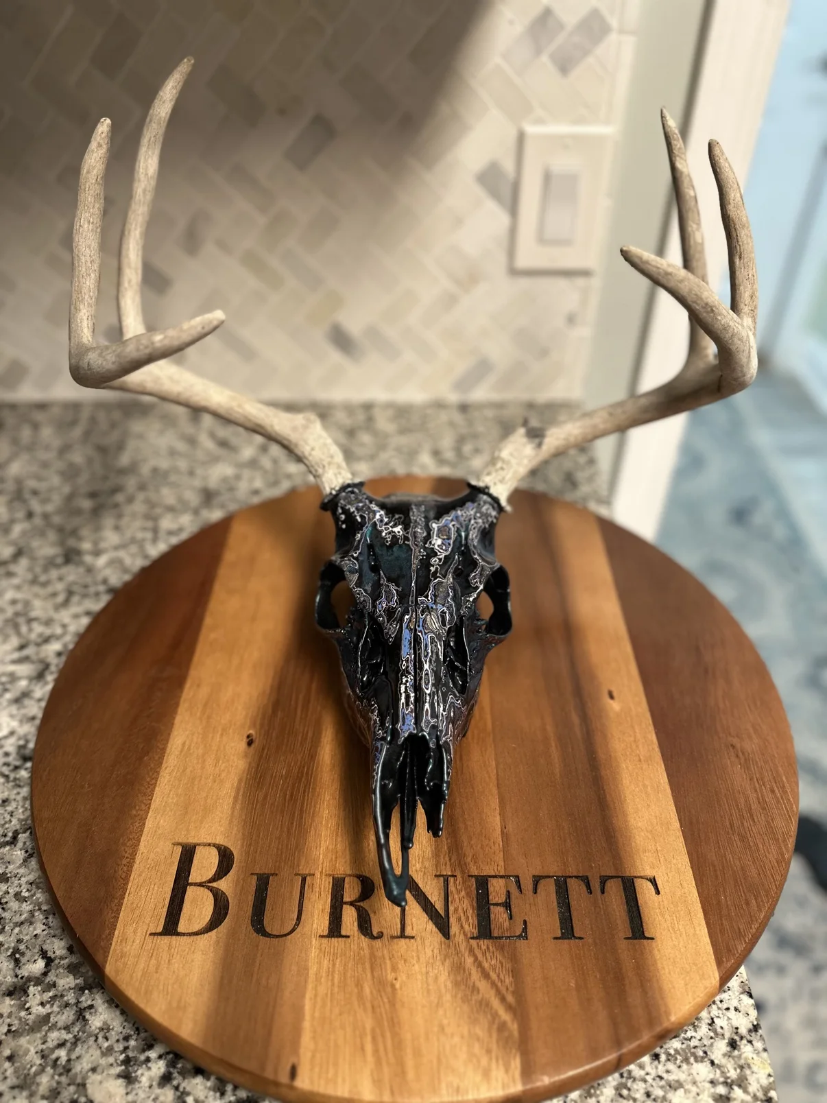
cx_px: 414
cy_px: 552
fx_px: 765
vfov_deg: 71.6
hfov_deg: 56.8
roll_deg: +1.1
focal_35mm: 24
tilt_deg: -40.9
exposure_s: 1/60
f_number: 1.78
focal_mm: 6.86
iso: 250
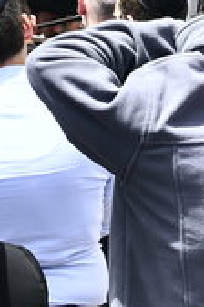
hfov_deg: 5.9
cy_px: -165
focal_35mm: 234
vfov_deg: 8.6
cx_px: 164
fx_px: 1989
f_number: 6.3
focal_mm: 28
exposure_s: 1/250
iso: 100
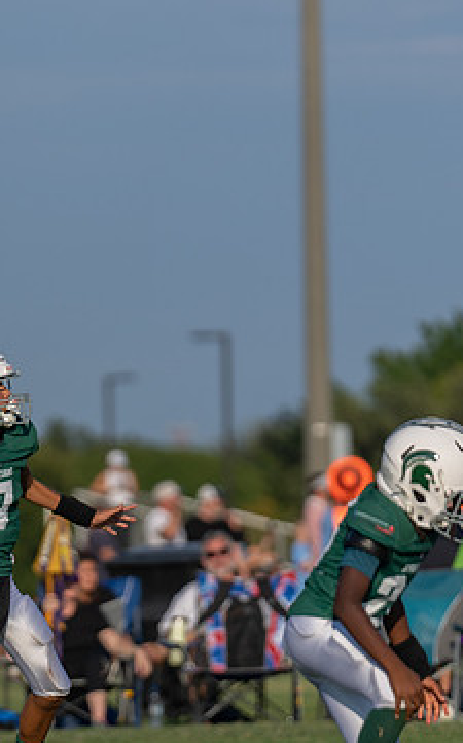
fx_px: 9569
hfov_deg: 2.8
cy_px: 553
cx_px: -38
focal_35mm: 473
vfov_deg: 4.4
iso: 100
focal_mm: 200
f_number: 2.8
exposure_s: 1/2000
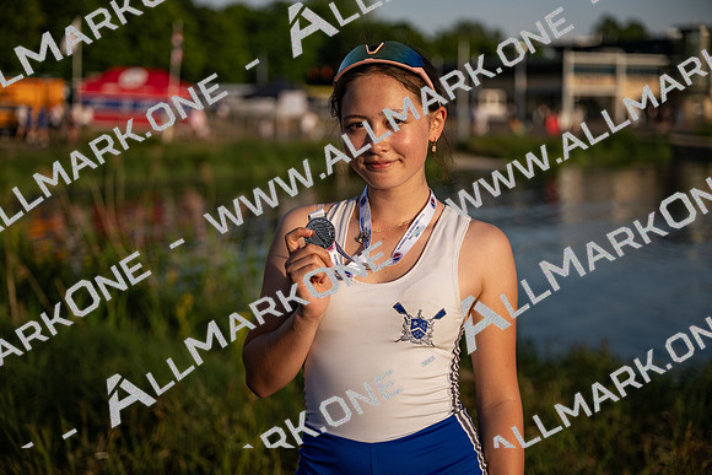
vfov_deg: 22.6
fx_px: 1187
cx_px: 356
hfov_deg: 33.4
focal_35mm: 60
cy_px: 238
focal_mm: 60
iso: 64
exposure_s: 1/2000
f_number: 2.8
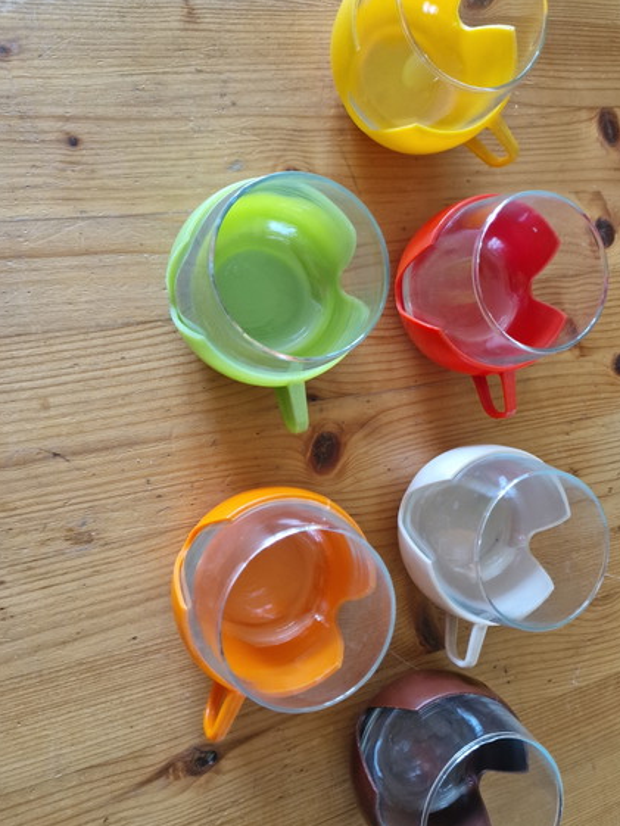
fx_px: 668
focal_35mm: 28
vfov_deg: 63.4
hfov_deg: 49.5
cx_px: 368
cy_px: 417
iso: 64
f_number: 1.8
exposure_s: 1/60
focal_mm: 6.4
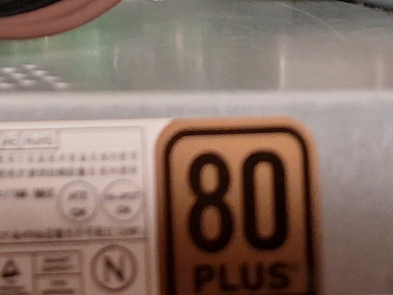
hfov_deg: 17.3
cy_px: -262
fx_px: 1067
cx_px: -303
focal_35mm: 94
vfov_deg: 13.8
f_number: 1.8
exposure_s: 1/50
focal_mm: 5.54
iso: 125
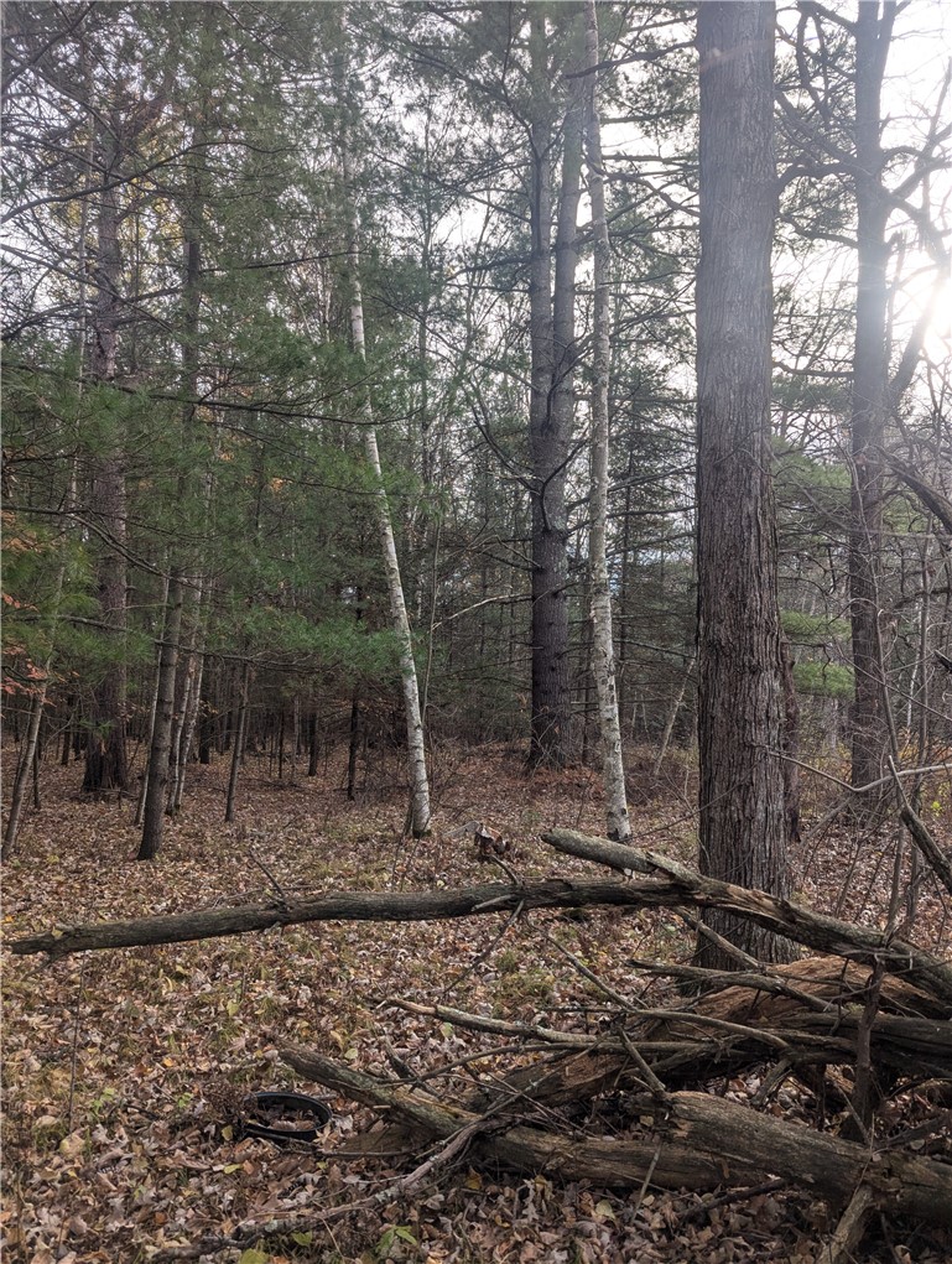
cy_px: 632
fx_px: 878
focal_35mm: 24
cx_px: 476
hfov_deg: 56.9
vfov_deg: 71.5
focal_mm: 6.81
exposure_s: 1/382
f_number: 1.85
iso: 35
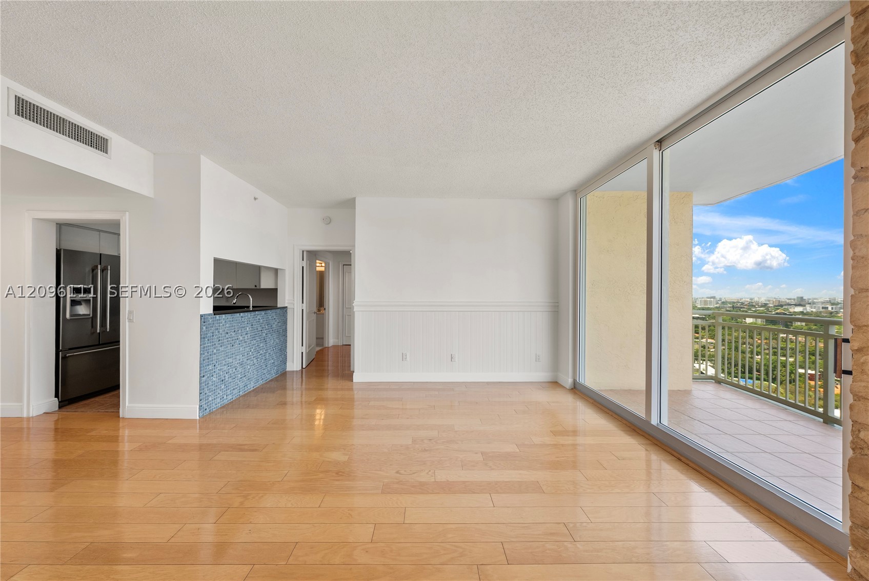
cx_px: 434
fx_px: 290
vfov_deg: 90.1
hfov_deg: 112.6
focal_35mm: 12
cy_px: 290
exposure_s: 1/30
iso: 400
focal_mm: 12
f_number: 8
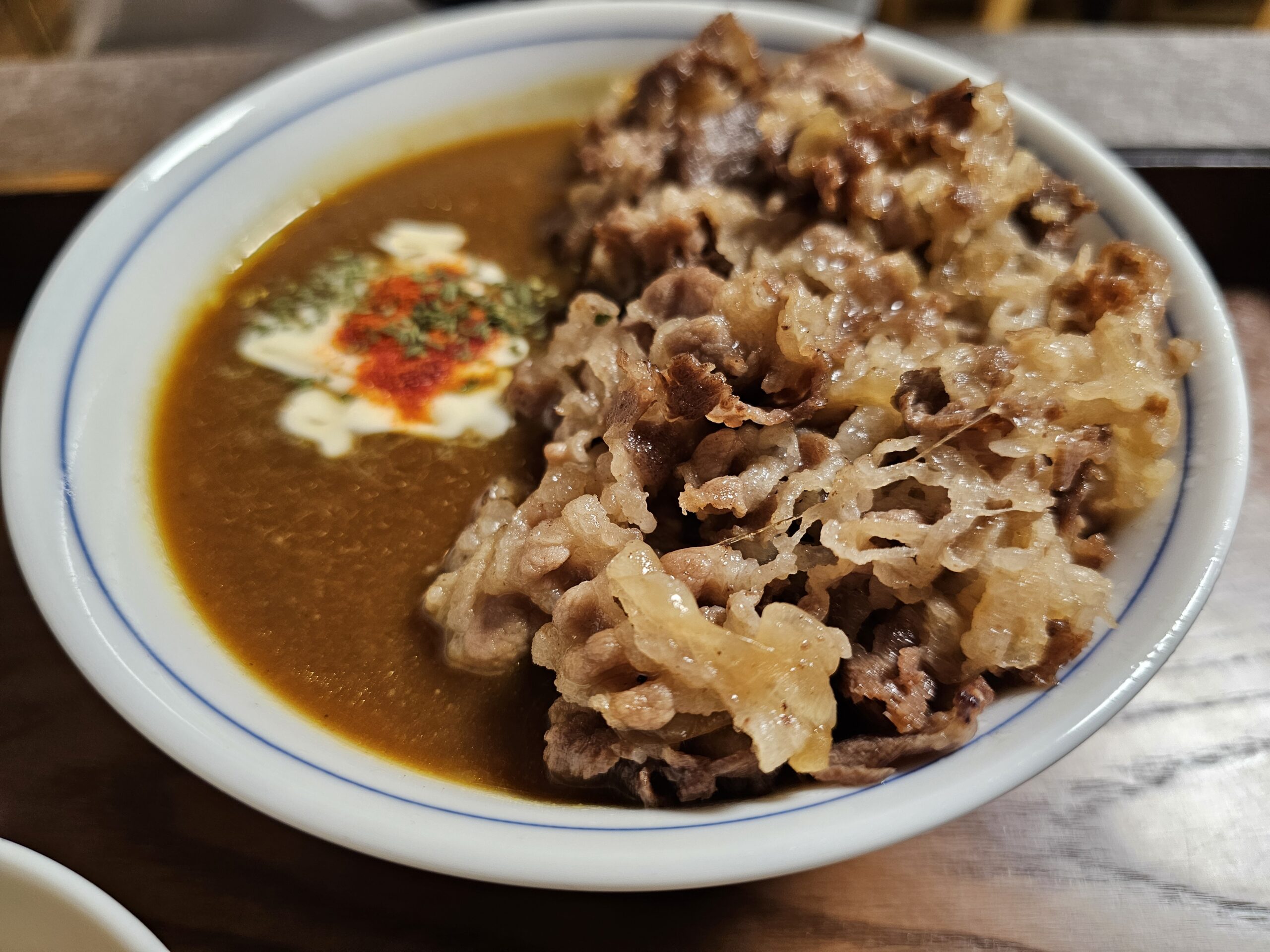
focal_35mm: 23
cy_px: 476
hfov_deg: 73.9
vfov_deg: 58.9
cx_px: 635
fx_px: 844
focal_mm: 6.3
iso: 200
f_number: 1.7
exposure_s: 1/75.9
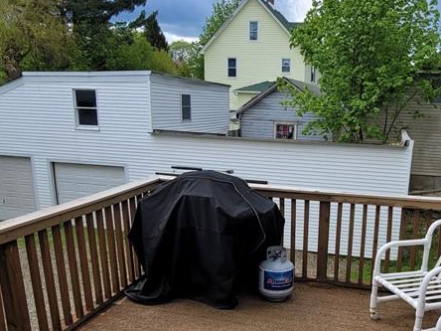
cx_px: 296
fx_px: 382
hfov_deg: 58.5
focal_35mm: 30
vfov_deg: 46.4
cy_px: 204
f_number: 2.2
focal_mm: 2.2
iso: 64
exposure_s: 1/1286
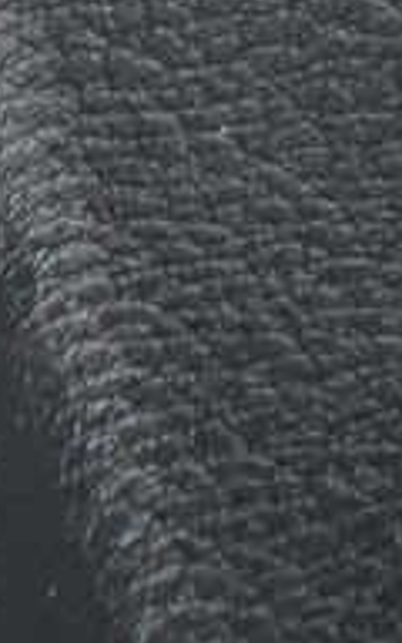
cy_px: 288
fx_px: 4067
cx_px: -1409
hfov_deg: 4.9
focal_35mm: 232
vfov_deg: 9.0
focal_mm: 18
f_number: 3.5
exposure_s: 1/20
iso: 3200
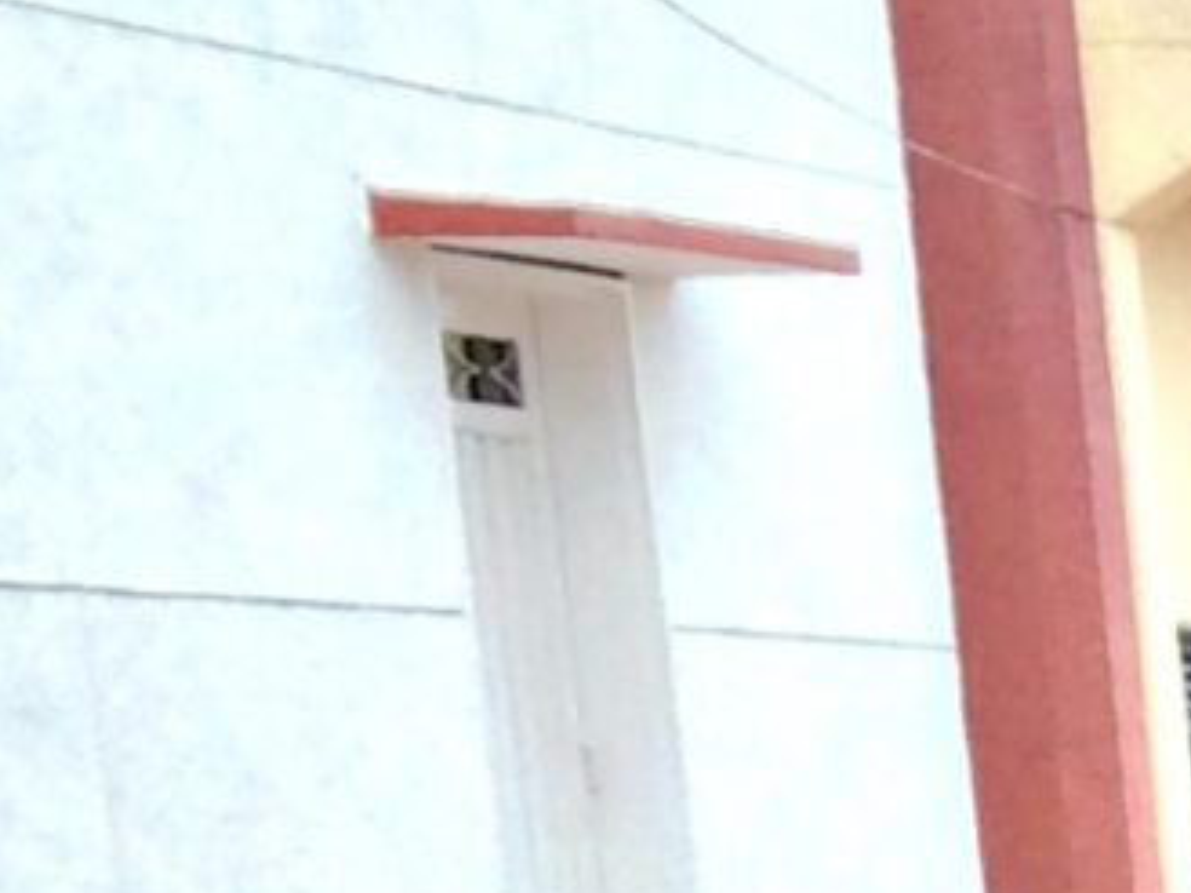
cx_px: 4121
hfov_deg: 7.3
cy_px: 3296
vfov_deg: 5.8
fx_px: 7776
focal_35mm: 226
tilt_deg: -17.1
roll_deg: -0.4
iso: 32
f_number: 2.2
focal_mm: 4.15
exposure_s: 1/451
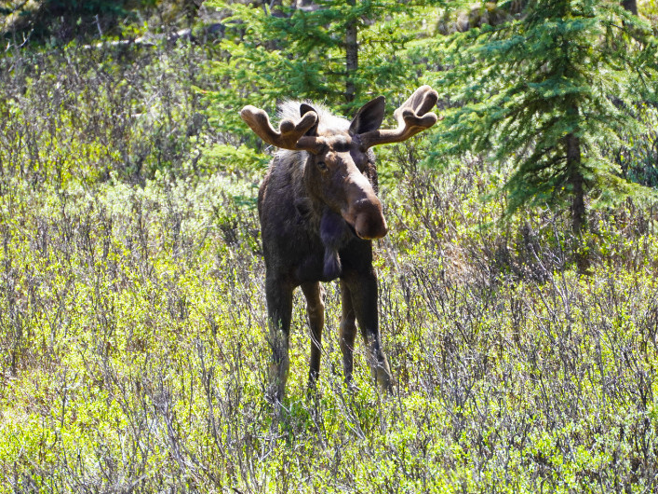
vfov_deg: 3.3
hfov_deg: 4.4
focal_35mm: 449
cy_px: 247
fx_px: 8525
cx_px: 329
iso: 640
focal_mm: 275
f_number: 6.3
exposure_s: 1/500
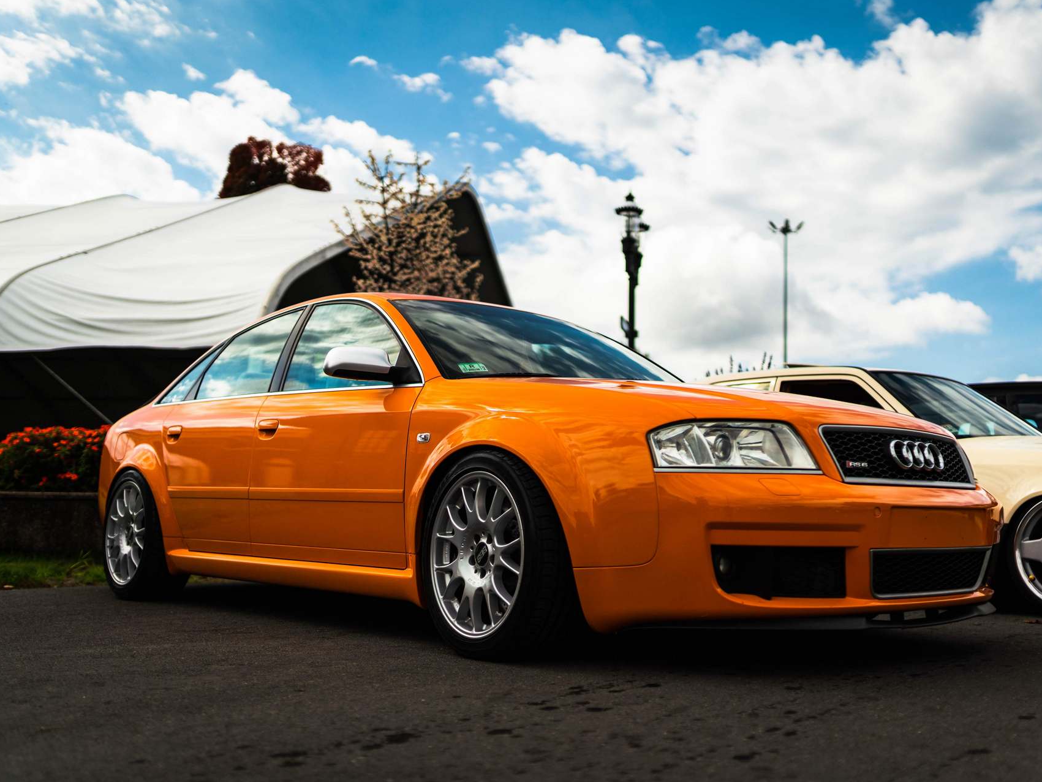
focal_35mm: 38
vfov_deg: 37.7
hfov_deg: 48.9
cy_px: 391
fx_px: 1144
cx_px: 574
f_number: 1.4
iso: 100
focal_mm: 35
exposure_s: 1/4000
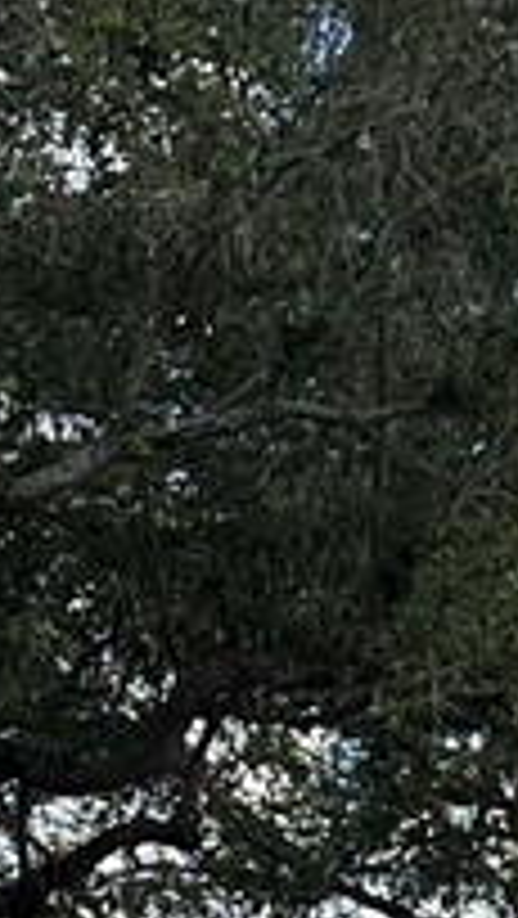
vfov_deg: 9.3
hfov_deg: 5.5
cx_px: 144
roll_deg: -0.6
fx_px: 5412
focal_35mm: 222
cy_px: 1530
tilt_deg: +1.4
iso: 50
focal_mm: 5.7
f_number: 1.5
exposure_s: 1/2457
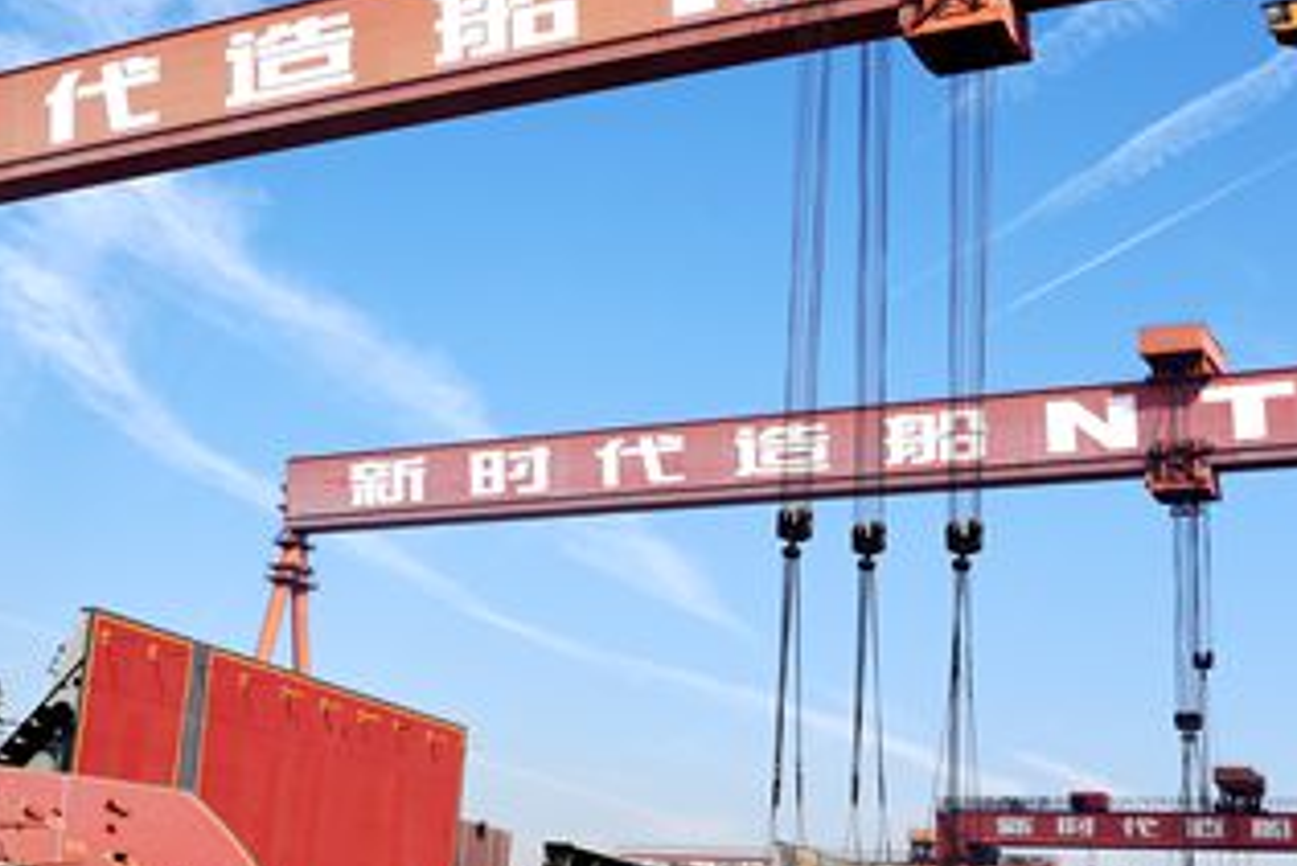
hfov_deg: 34.9
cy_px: 371
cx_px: 505
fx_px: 2054
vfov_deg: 23.8
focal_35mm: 57
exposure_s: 1/500
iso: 100
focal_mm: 30
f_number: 7.1
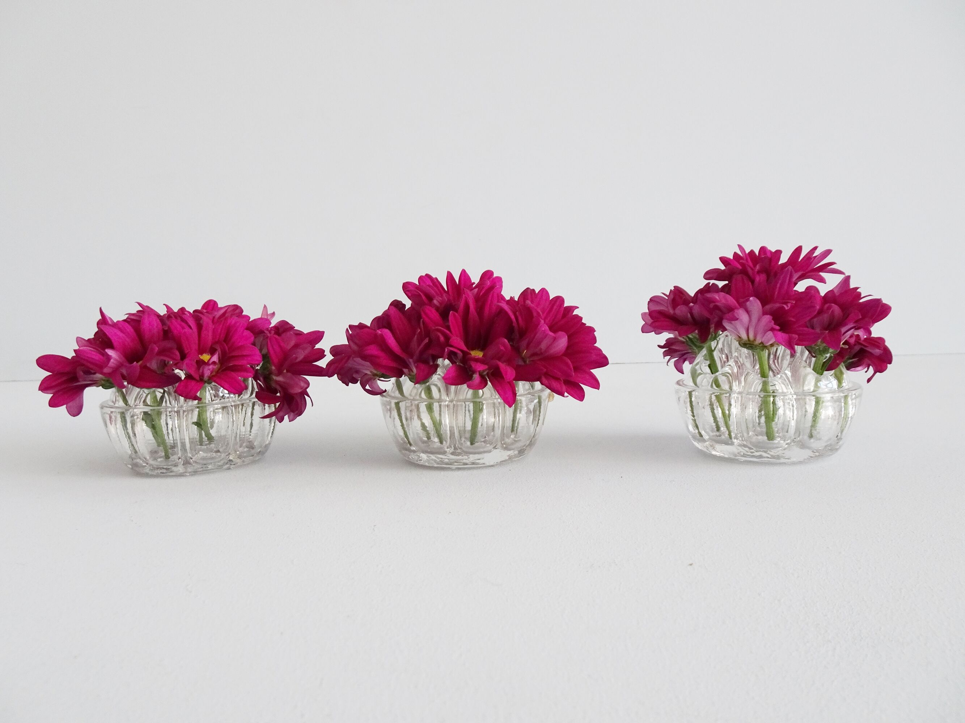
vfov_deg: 56.8
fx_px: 669
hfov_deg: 71.6
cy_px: 362
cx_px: 482
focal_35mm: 24
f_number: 3.5
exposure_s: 1/30
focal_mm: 4.1
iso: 125
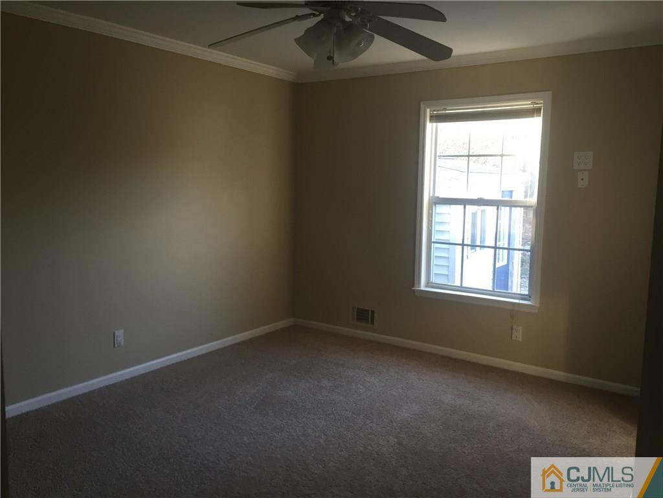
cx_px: 332
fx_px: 555
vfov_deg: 48.2
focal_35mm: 29
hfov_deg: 61.7
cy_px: 249
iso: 64
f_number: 2.2
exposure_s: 1/30
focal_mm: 4.15
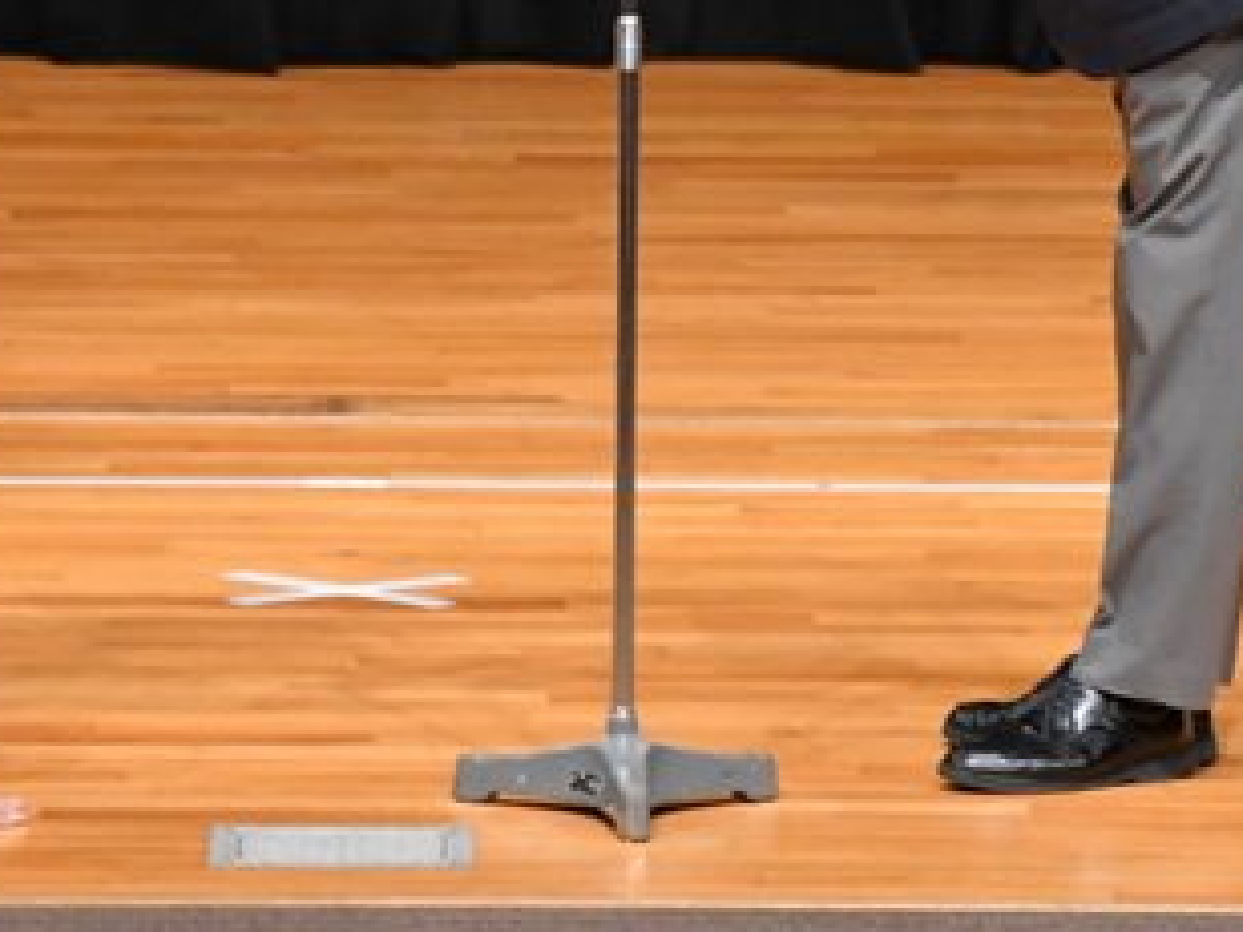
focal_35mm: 617
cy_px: -89
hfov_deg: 3.2
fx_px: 22155
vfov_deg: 2.4
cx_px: 664
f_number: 5.6
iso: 4000
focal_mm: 170
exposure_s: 1/400
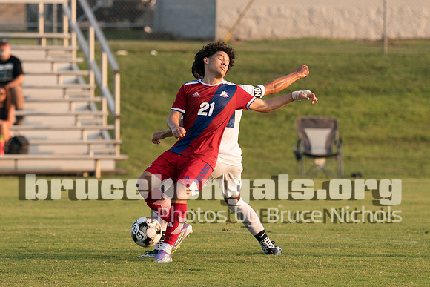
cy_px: 119
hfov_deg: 5.7
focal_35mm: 363
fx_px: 4342
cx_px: 202
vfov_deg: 3.8
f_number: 2.8
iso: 250
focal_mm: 151
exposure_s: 1/1250
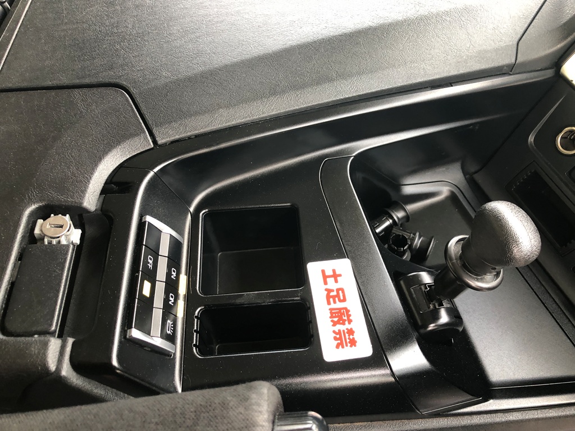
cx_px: 288
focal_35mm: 28
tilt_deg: -56.4
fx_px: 465
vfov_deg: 49.7
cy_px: 216
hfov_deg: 63.4
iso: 40
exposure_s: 1/30
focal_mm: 4
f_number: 1.8
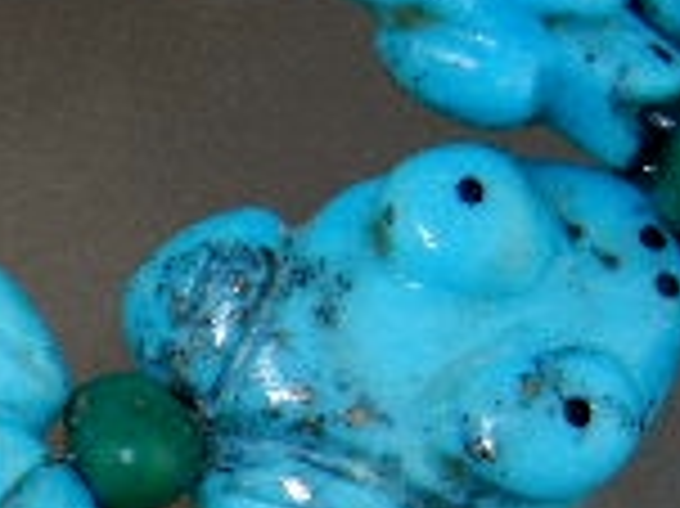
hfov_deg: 9.9
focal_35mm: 191
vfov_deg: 7.7
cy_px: 436
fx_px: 3749
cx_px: -441
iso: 200
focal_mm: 8.1
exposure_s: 1/30
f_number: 3.8
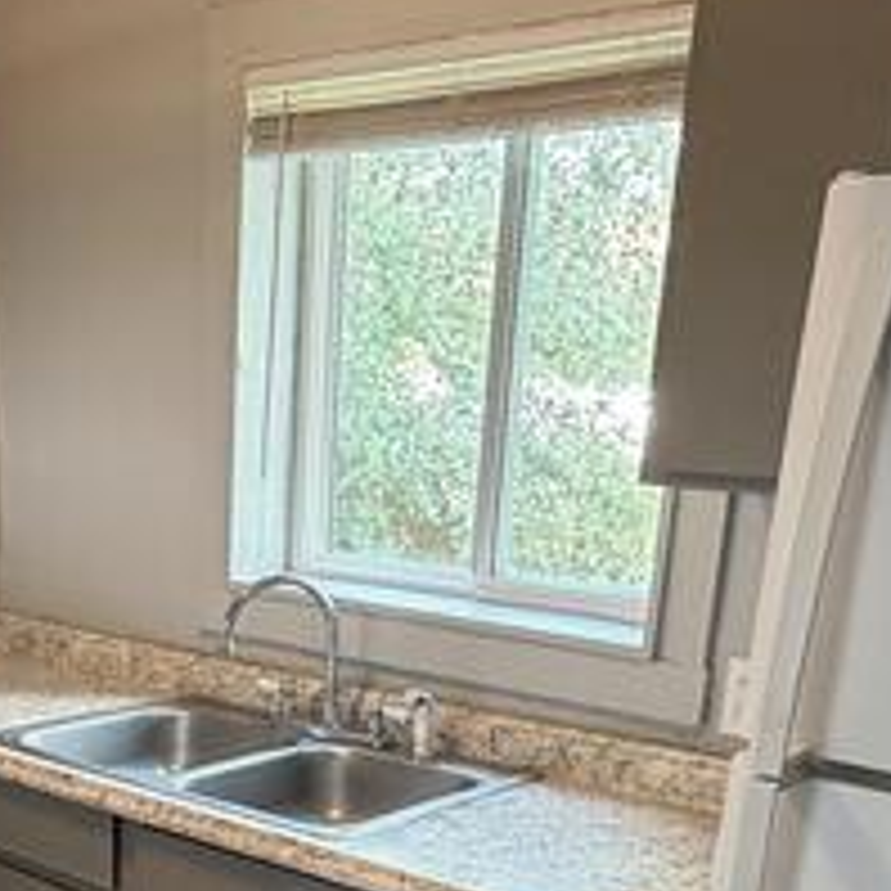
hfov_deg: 33.4
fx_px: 1456
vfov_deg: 31.1
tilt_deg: -21.3
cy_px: 927
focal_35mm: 50
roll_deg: -1.1
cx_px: 225
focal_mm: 2.22
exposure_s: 1/60
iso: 320
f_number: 2.2
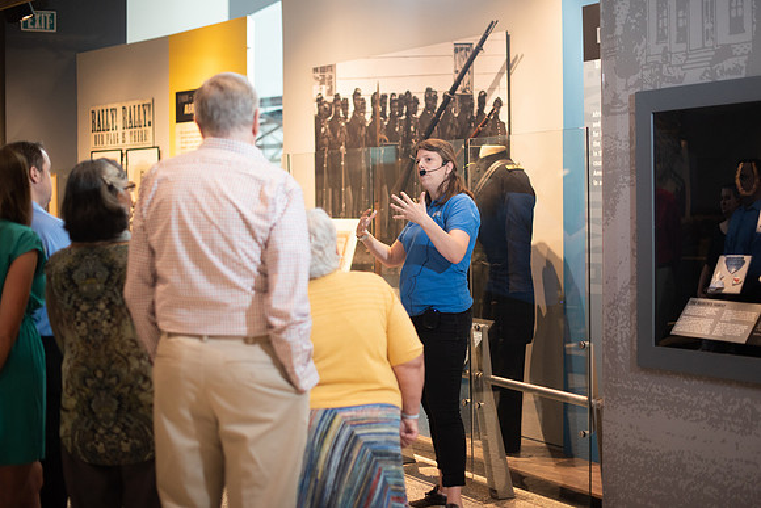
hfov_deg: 37.6
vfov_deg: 25.6
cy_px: 247
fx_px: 1118
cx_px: 398
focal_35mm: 53
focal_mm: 50
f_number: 1.8
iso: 640
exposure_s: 1/200
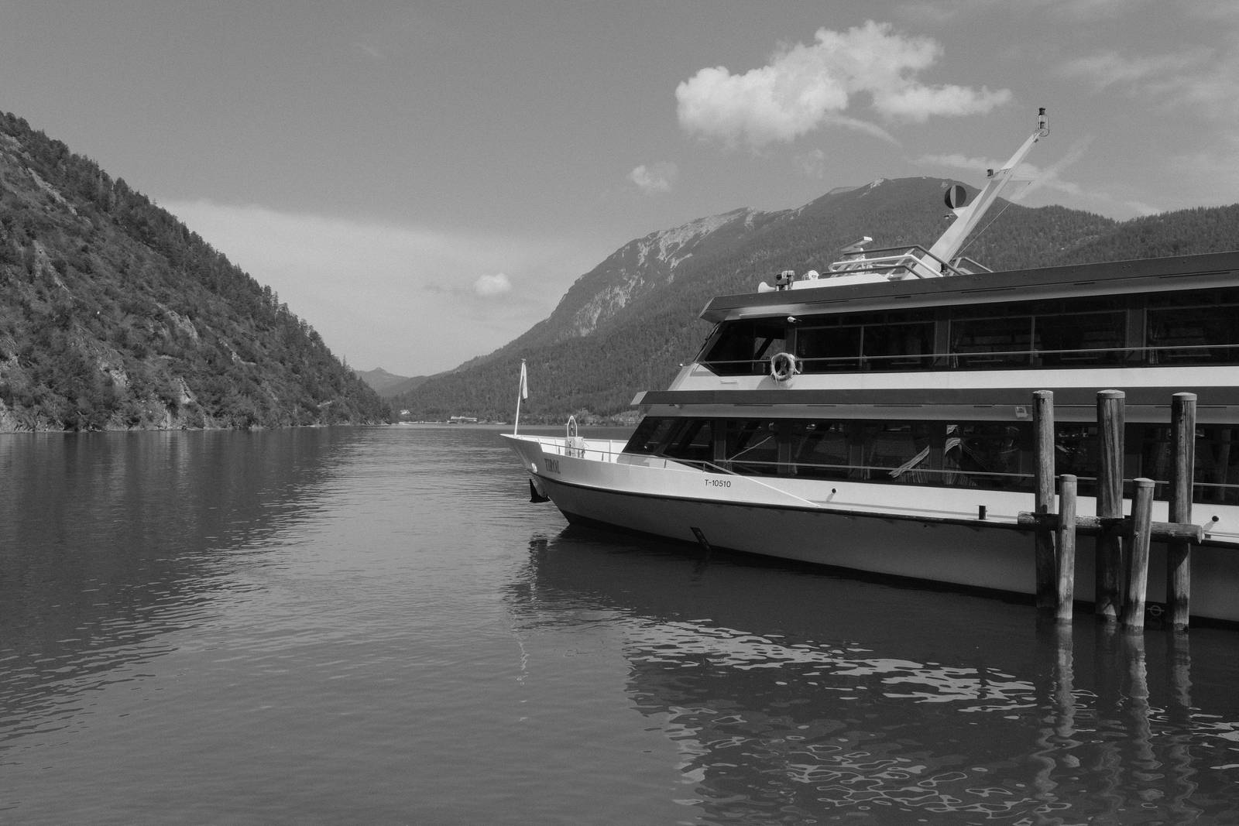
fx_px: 998
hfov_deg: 63.7
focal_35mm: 29
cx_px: 620
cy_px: 413
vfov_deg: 45.0
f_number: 16
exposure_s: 1/220
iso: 640
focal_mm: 19.2
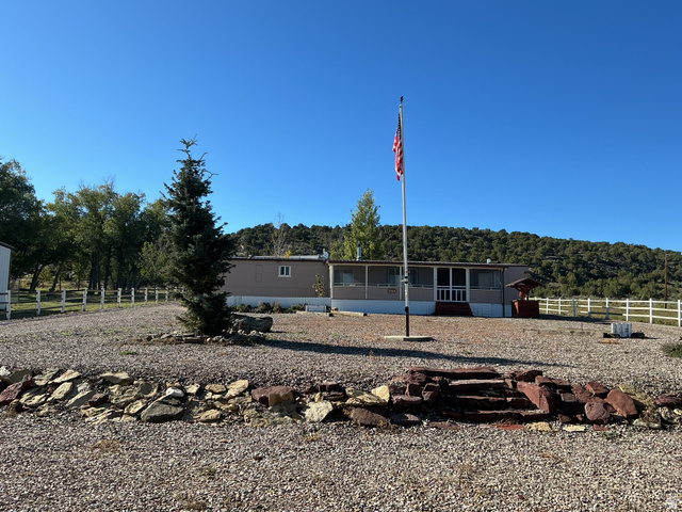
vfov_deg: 48.2
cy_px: 256
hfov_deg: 61.7
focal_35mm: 29
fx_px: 571
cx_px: 341
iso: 25
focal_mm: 3
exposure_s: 1/1412
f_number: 1.8
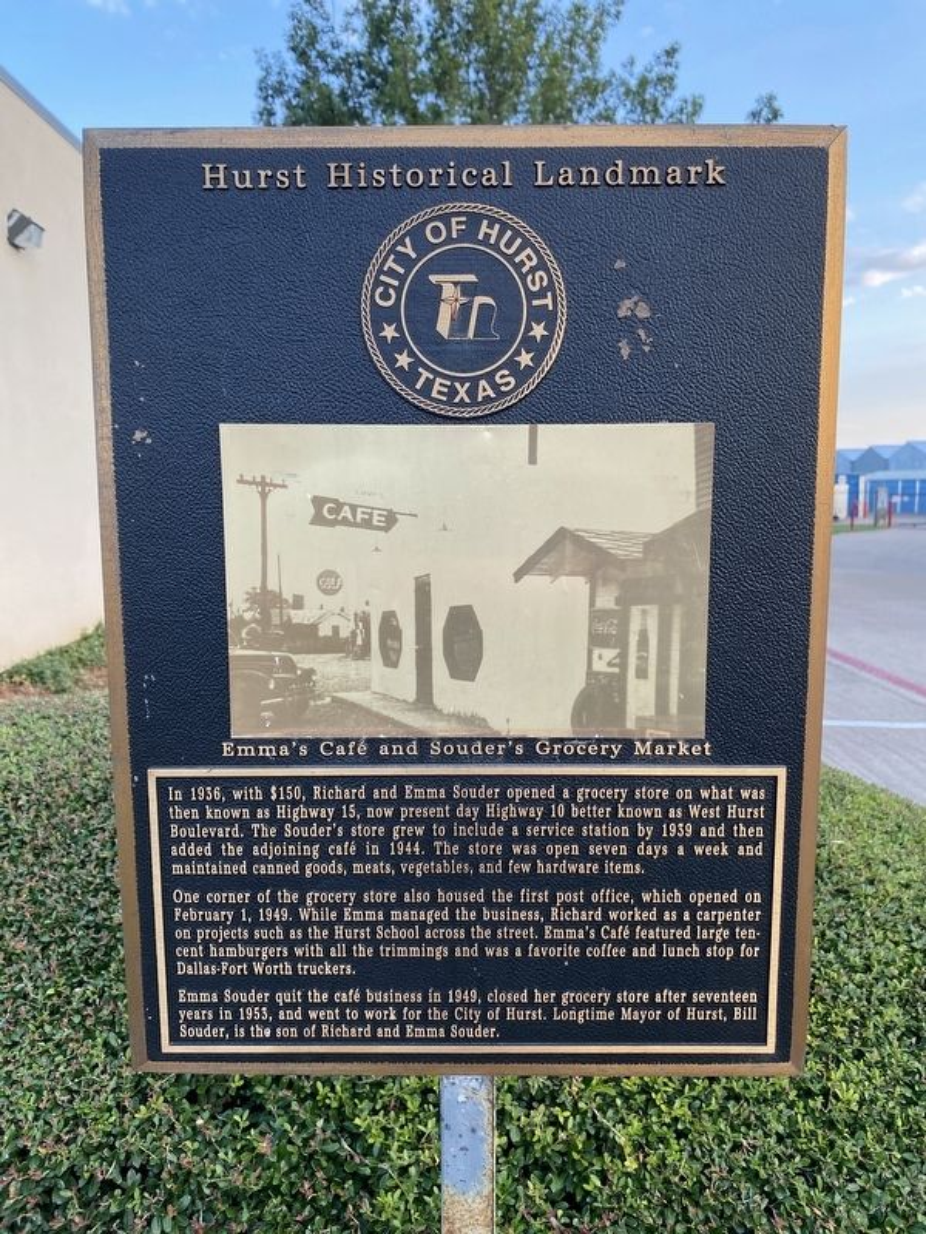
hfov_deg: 53.1
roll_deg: +0.1
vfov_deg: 67.3
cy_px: 617
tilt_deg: -7.2
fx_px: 927
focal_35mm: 26
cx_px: 463
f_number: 1.8
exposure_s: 1/122
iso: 40
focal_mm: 4.25
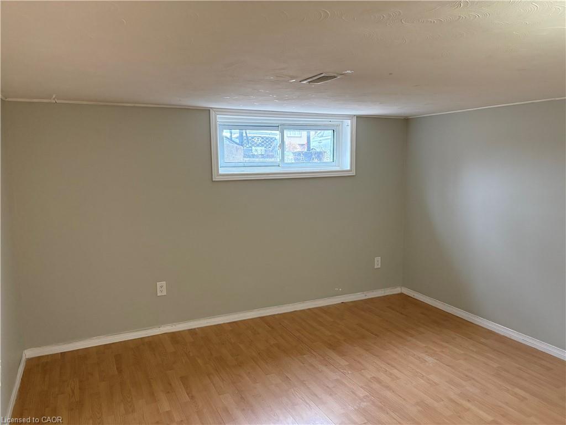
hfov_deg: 67.3
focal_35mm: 26
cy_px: 212
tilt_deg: -6.8
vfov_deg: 53.1
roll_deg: +0.6
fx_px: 425
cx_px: 283
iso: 400
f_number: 1.6
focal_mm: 5.96
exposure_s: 1/60
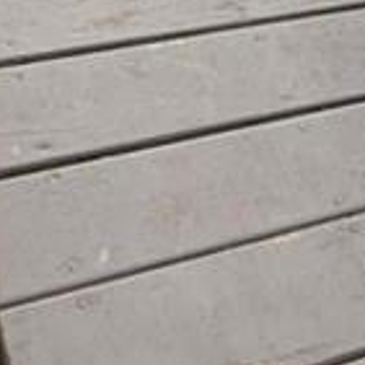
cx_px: 93
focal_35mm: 90
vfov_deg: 12.8
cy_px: -595
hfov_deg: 19.2
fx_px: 1074
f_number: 2.2
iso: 50
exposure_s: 1/231
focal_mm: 2.22
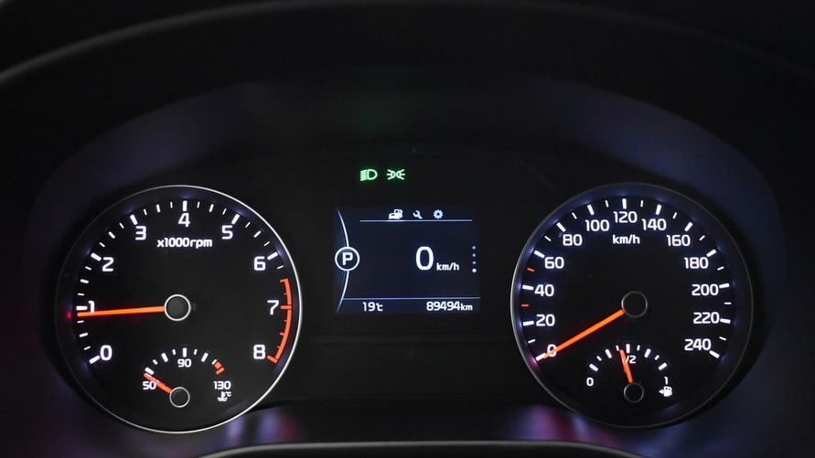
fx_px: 789
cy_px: 251
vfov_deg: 32.4
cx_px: 405
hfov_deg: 54.6
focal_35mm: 37
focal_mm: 23
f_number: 3.8
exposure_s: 1/40
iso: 5000
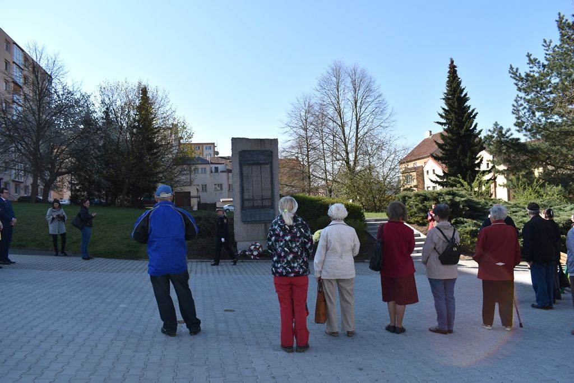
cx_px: 287
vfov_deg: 47.9
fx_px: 431
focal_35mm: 27
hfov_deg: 67.4
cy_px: 192
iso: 100
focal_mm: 18
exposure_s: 1/200
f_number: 8
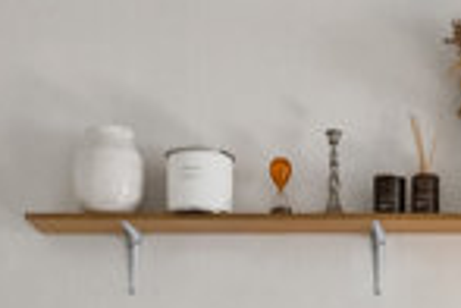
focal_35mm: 98
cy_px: 555
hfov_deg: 18.7
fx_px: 1255
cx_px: 662
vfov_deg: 12.7
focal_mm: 12
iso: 400
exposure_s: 1/15
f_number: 7.1
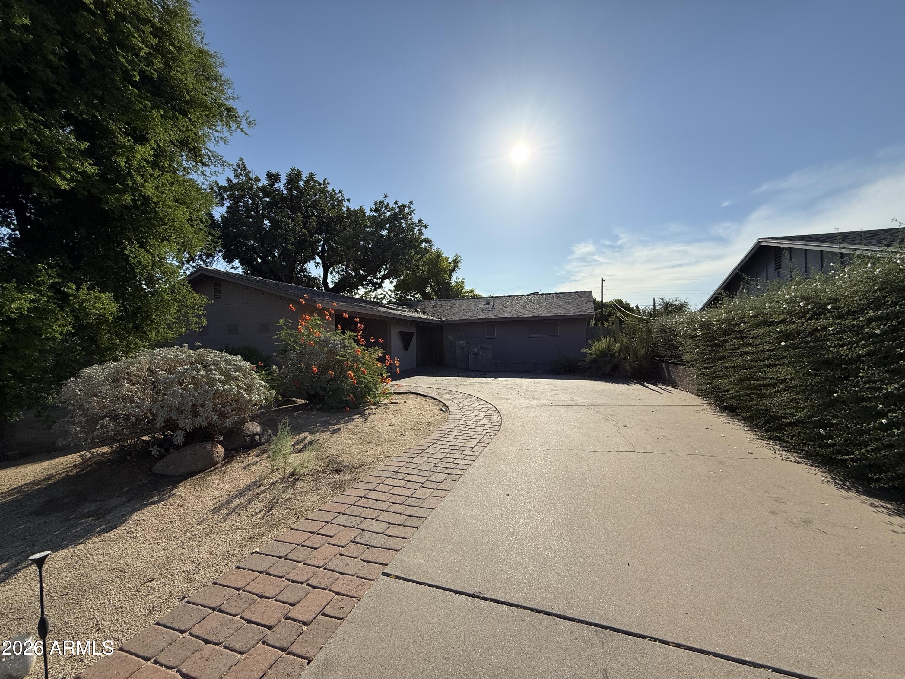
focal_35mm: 14
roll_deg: +0.4
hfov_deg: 102.1
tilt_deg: +1.2
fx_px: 366
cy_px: 340
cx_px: 452
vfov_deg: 85.7
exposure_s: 1/4425
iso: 50
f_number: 2.2
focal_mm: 2.22
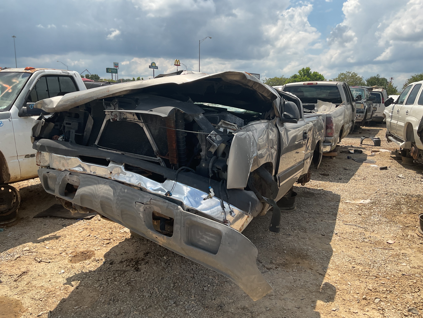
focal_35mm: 29
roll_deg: -0.2
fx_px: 354
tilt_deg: -12.1
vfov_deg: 48.2
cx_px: 212
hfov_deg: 61.7
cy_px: 159
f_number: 1.8
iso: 16
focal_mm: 3
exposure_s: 1/1848
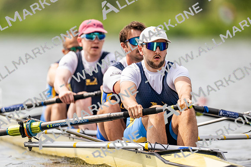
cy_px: 84
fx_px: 4184
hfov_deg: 3.4
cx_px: 126
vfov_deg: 2.3
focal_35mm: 600
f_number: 4
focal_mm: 600
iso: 360
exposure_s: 1/2500
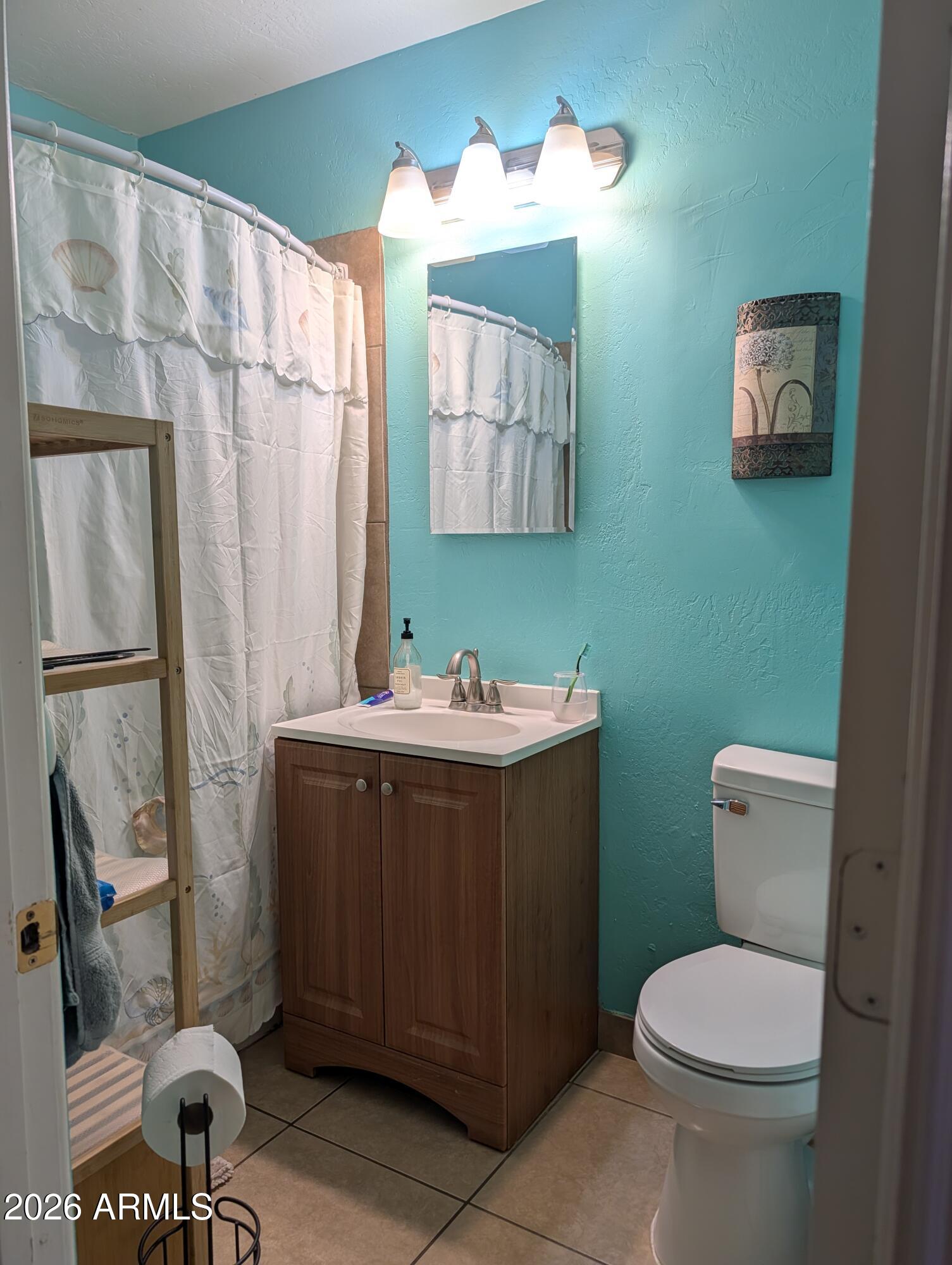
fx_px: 878
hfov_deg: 56.9
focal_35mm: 24
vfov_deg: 71.5
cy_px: 632
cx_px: 476
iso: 82
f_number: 1.68
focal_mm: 6.9
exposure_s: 1/120
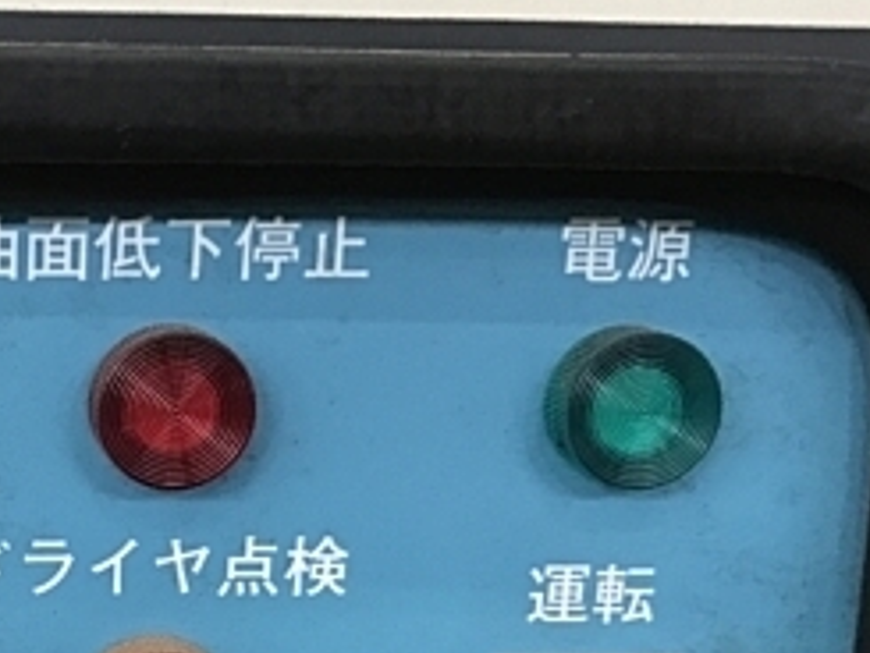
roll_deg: -0.3
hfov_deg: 24.9
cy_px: 621
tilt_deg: -13.9
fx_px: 1836
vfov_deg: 19.7
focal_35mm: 73
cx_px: -71
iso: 32
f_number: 1.8
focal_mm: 3.99
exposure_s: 1/24
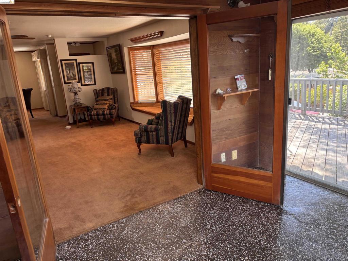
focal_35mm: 26
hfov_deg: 67.3
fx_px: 261
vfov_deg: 53.1
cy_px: 130
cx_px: 174
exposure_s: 1/121
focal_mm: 5.96
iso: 100
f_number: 1.6
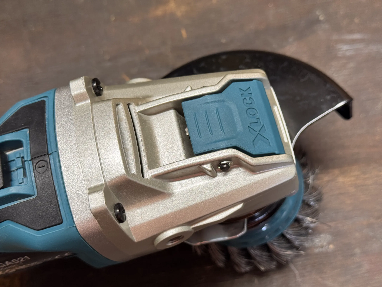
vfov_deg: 30.3
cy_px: 144
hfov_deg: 39.7
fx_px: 530
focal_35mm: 48
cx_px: 191
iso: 100
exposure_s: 1/77
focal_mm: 6.76
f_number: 1.78
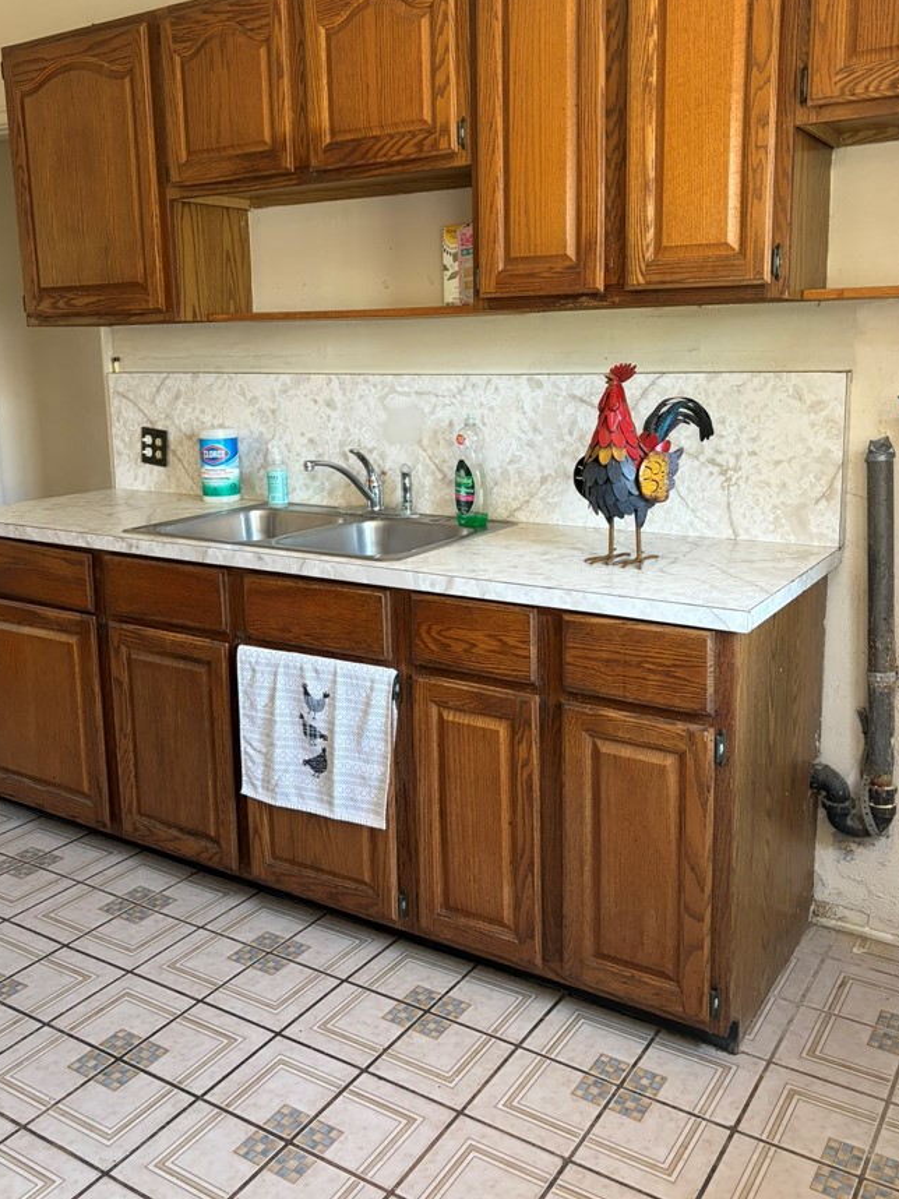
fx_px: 1074
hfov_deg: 45.4
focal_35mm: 31
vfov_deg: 58.2
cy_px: 529
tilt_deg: -8.6
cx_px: 462
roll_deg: +1.7
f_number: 1.6
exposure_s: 1/75
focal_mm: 5.96
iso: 125
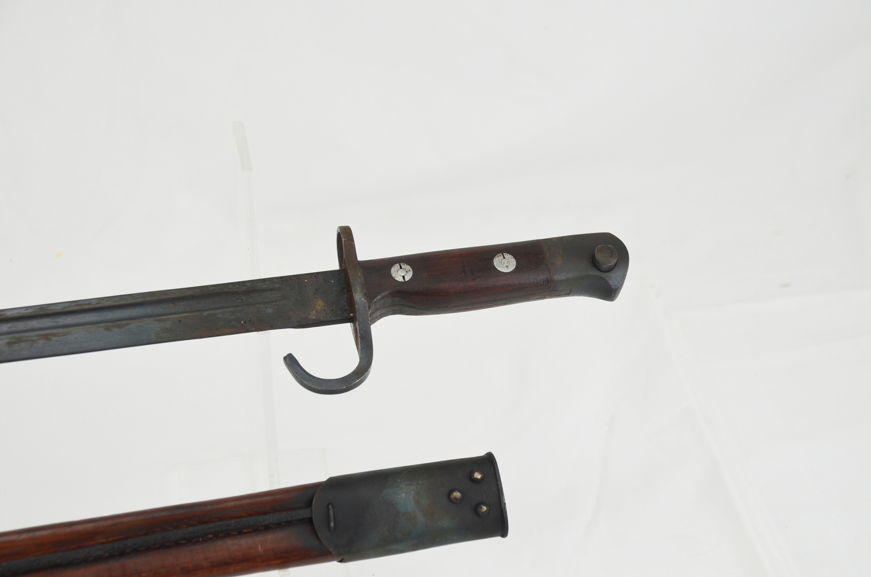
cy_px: 288
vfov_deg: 17.4
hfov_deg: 26.0
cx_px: 436
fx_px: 1883
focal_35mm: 78
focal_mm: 52
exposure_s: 1/125
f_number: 5.6
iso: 220
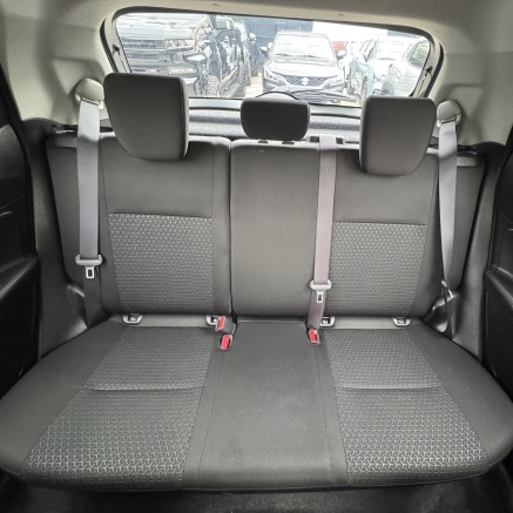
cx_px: 290
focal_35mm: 17
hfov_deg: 83.5
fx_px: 285
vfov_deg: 84.0
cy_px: 258
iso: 1250
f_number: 2.2
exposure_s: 1/52
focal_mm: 2.22
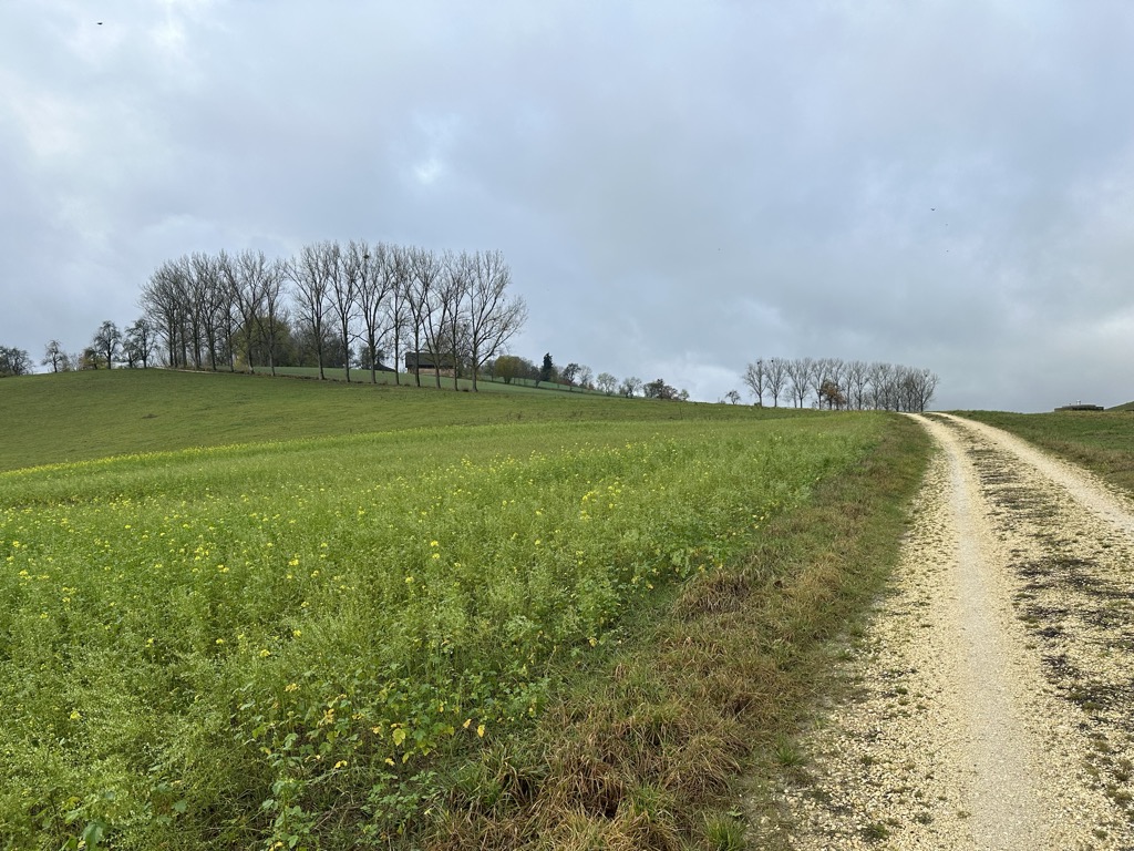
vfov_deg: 56.8
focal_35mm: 24
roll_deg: +0.5
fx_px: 786
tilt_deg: -0.4
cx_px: 567
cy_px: 426
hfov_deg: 71.6
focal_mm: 6.86
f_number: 1.78
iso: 80
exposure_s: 1/2410
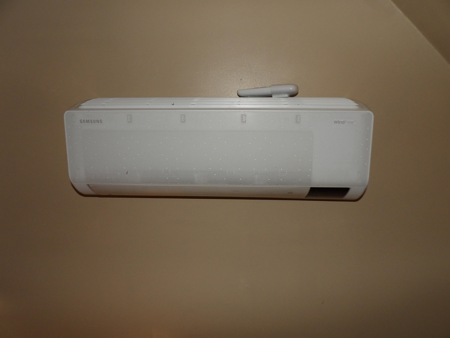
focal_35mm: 24
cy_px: 169
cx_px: 225
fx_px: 312
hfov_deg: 71.6
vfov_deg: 56.8
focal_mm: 4.3
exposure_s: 1/33
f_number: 3.2
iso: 200
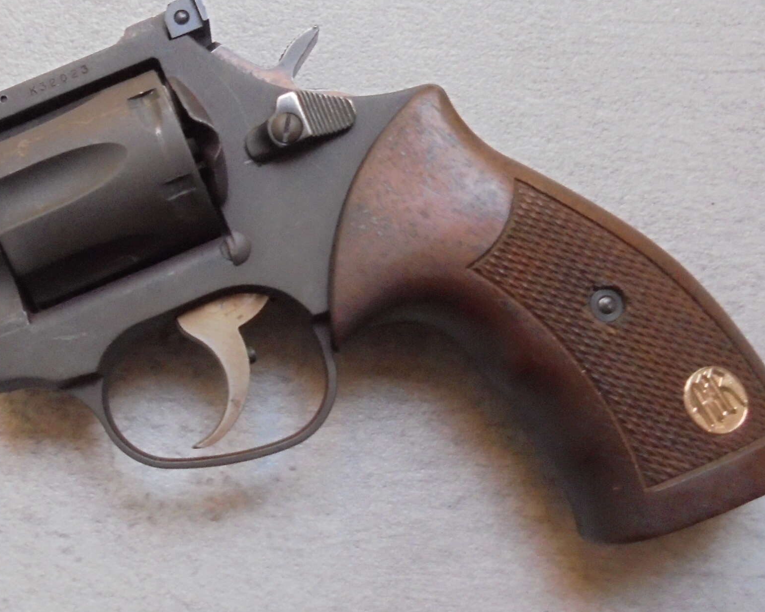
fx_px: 951
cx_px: 230
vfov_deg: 35.7
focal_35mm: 42
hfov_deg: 43.0
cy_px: 289
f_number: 3.5
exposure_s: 1/30
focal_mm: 4.6
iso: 500
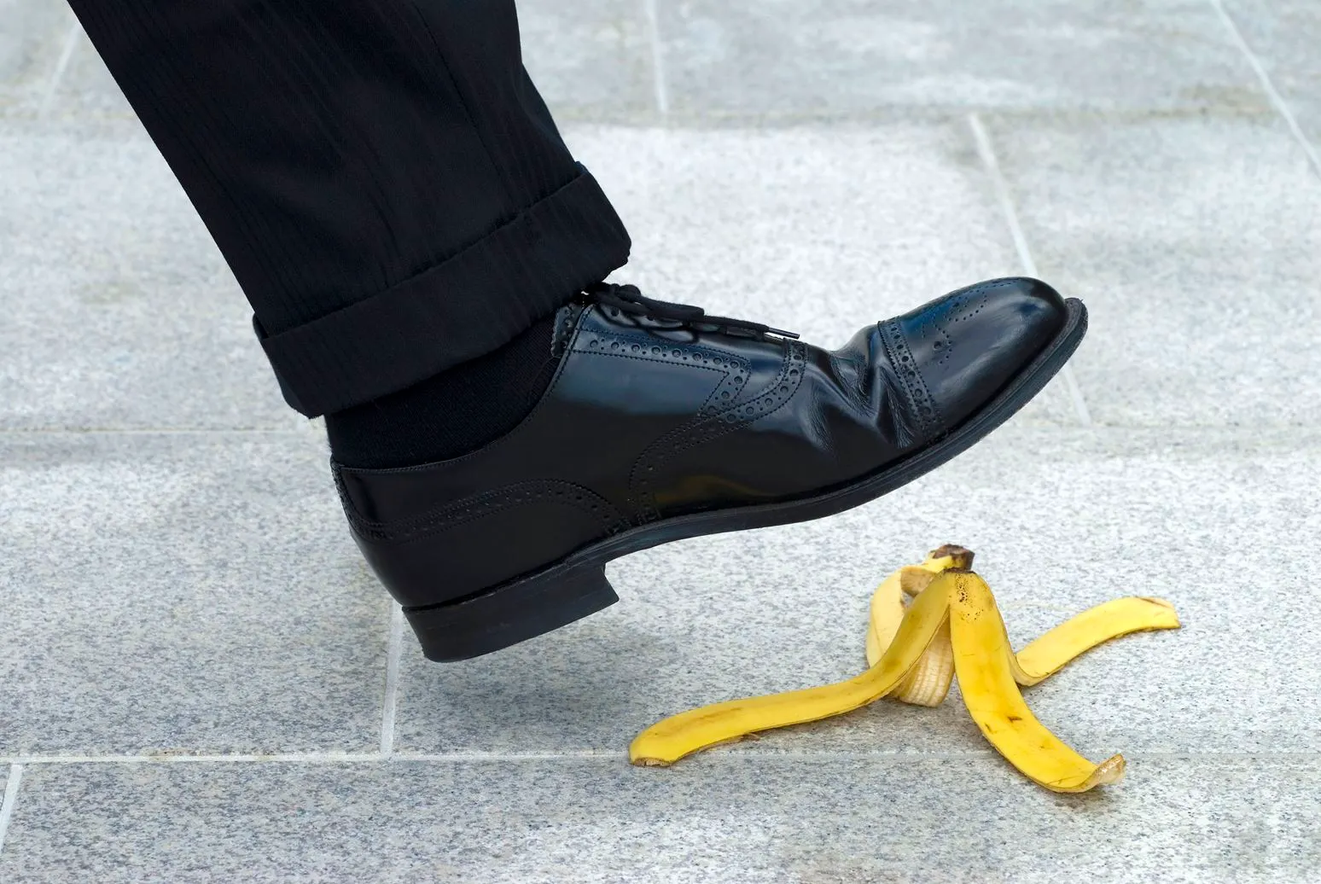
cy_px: 442
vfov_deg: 15.2
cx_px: 660
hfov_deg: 22.6
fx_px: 3306
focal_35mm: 90
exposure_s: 1/160
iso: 100
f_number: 8
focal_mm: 60
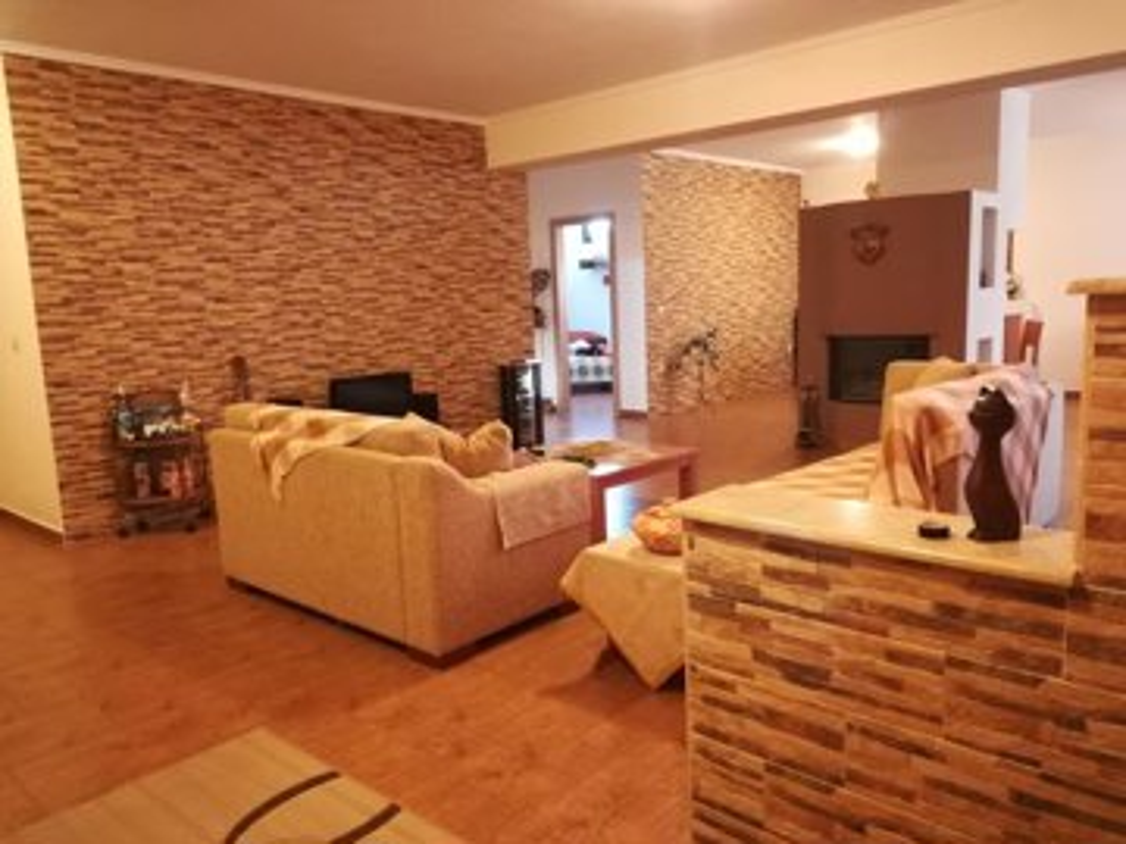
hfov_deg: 67.3
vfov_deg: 53.1
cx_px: 563
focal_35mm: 26
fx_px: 846
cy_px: 422
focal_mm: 3.83
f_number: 2.2
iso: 500
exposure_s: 1/20
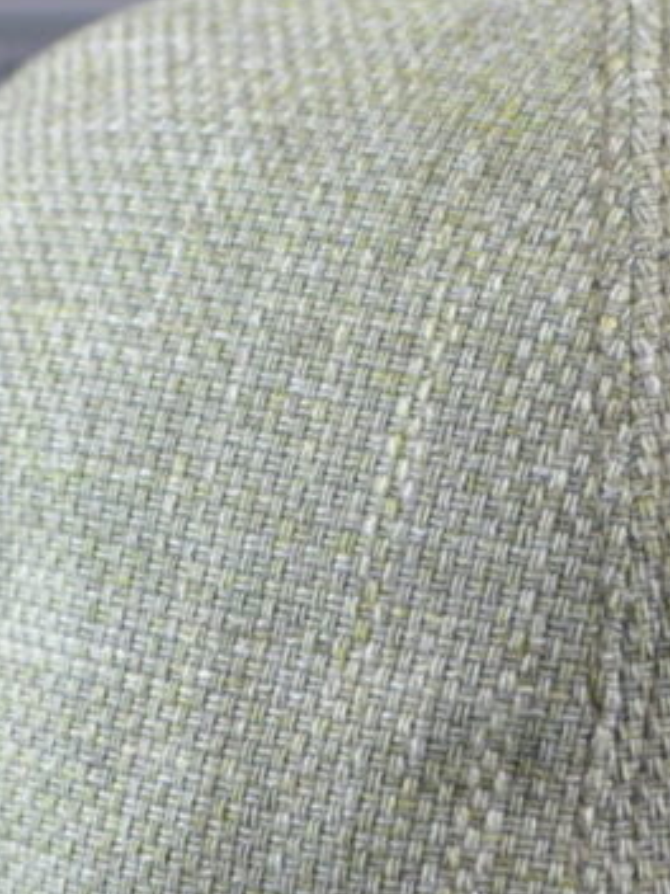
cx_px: 452
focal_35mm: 146
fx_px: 3768
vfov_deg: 13.5
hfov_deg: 10.2
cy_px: 302
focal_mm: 22
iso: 450
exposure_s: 1/60
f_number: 4
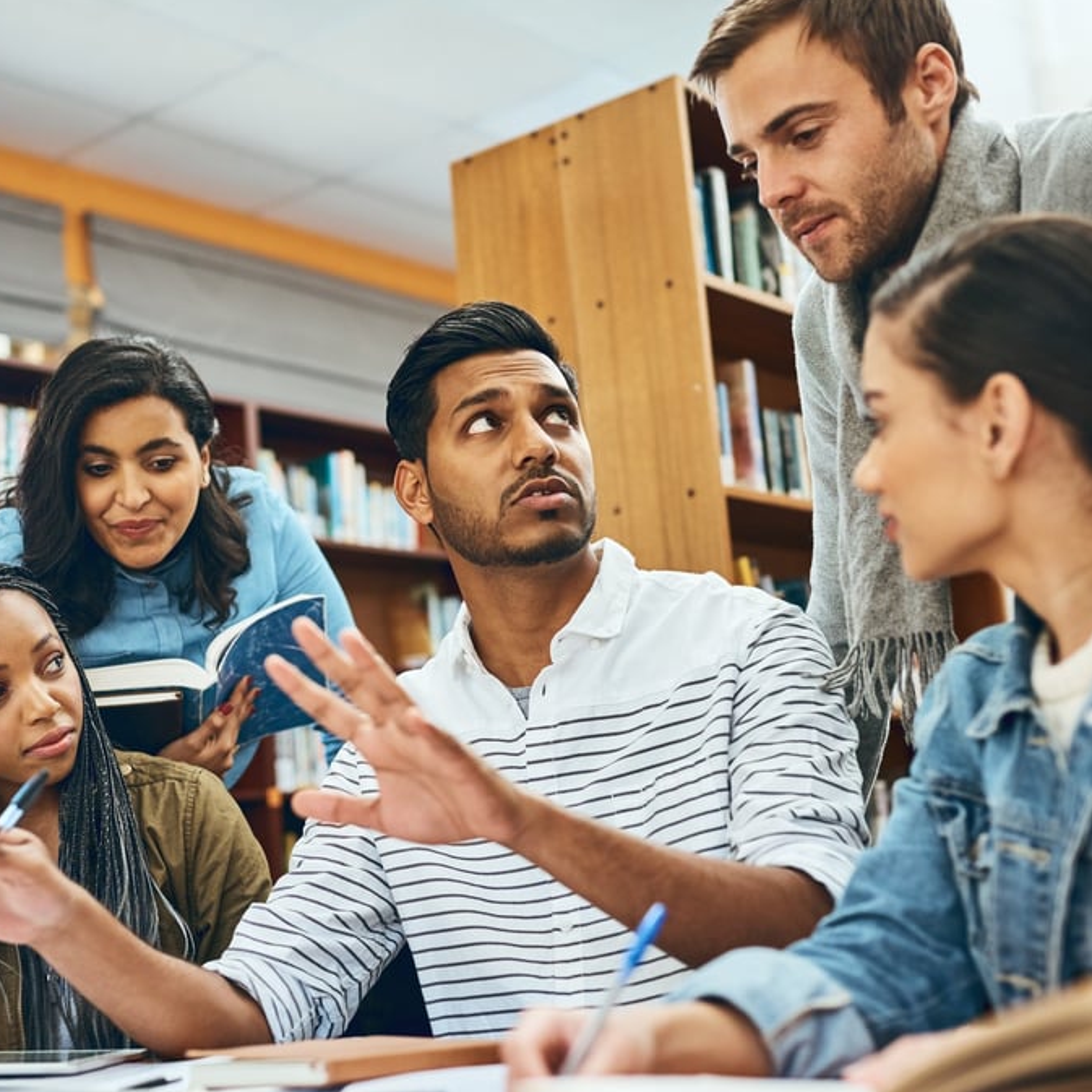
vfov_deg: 32.2
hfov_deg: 32.1
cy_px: 587
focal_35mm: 53
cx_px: 409
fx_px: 1892
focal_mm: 35
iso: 320
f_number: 2
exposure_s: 1/320
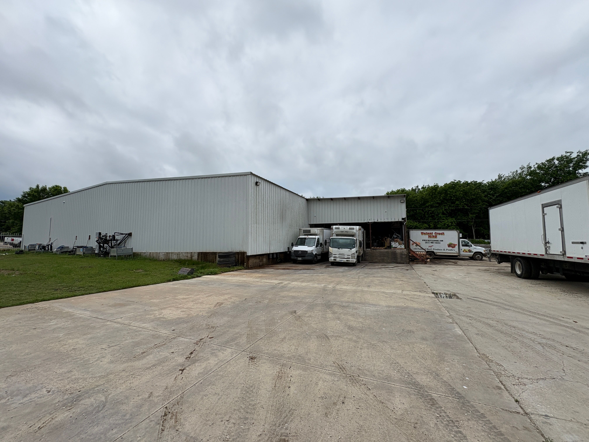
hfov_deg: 102.1
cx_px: 294
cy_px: 221
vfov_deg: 85.7
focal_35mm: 14
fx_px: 238
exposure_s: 1/1160
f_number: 2.2
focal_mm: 2.22
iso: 40
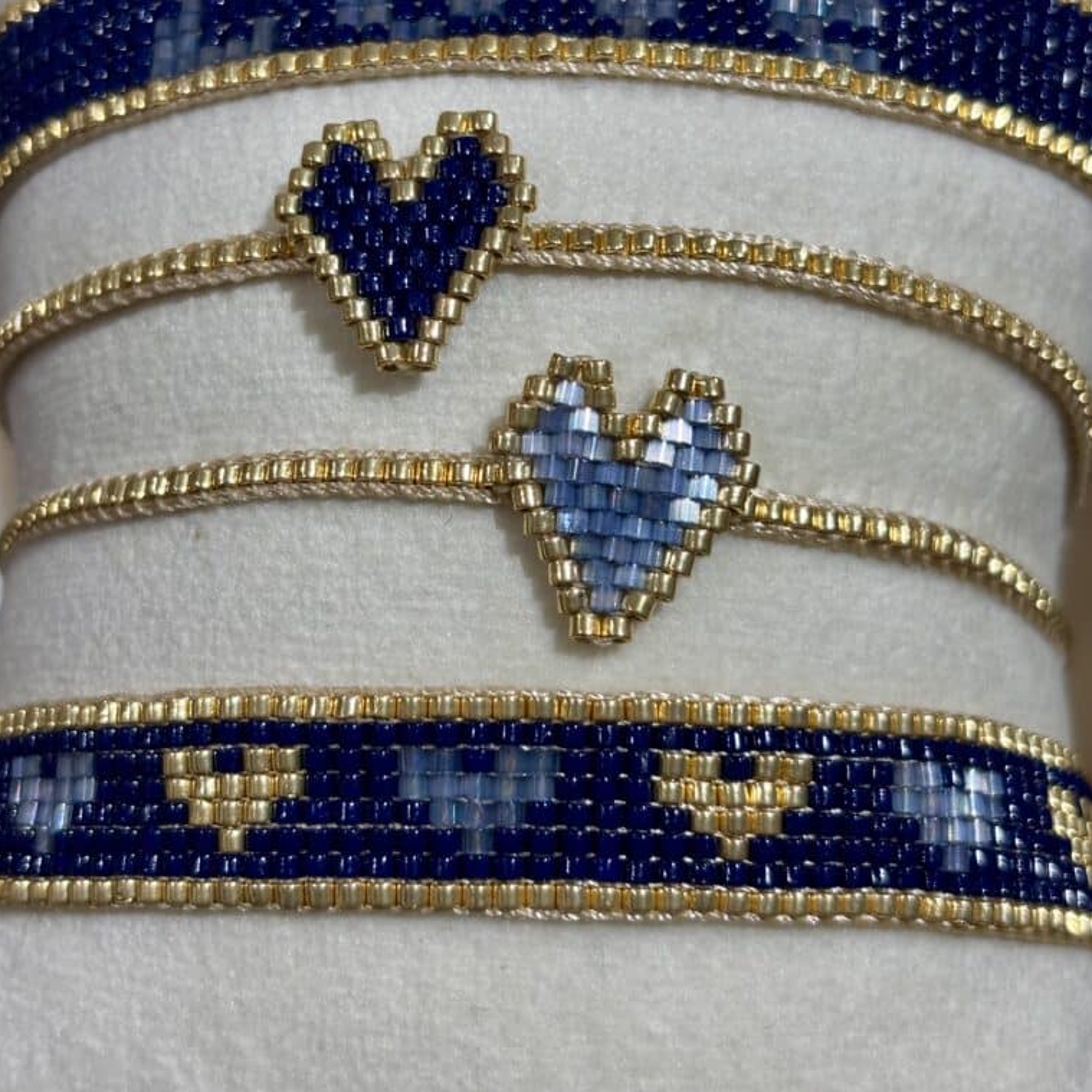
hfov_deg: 27.7
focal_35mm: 62
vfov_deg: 27.7
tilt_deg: -48.7
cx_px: 545
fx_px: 2213
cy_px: 437
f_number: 1.6
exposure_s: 1/106
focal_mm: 5.96
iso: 25
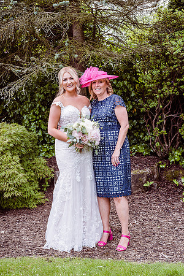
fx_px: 383
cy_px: 138
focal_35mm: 50
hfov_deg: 27.0
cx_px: 92
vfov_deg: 39.6
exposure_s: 1/100
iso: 250
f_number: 8
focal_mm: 50
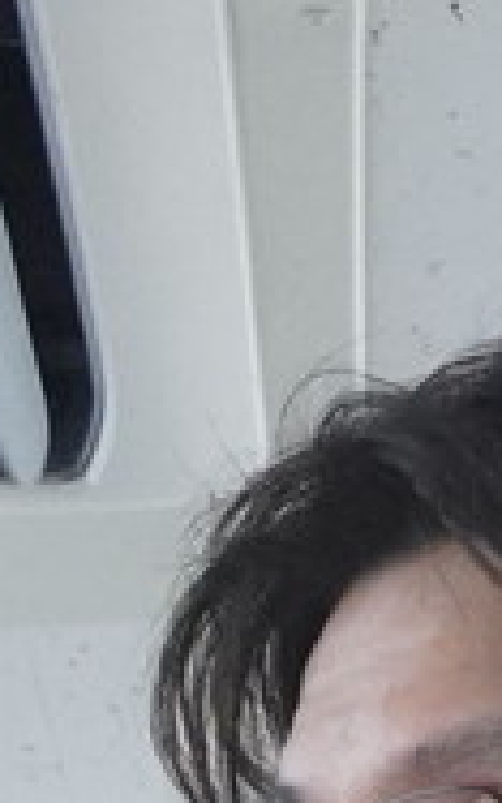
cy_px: 2503
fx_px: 5490
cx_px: -1236
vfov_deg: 7.3
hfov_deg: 4.9
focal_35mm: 251
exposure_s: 1/100
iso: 6400
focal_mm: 24
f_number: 8
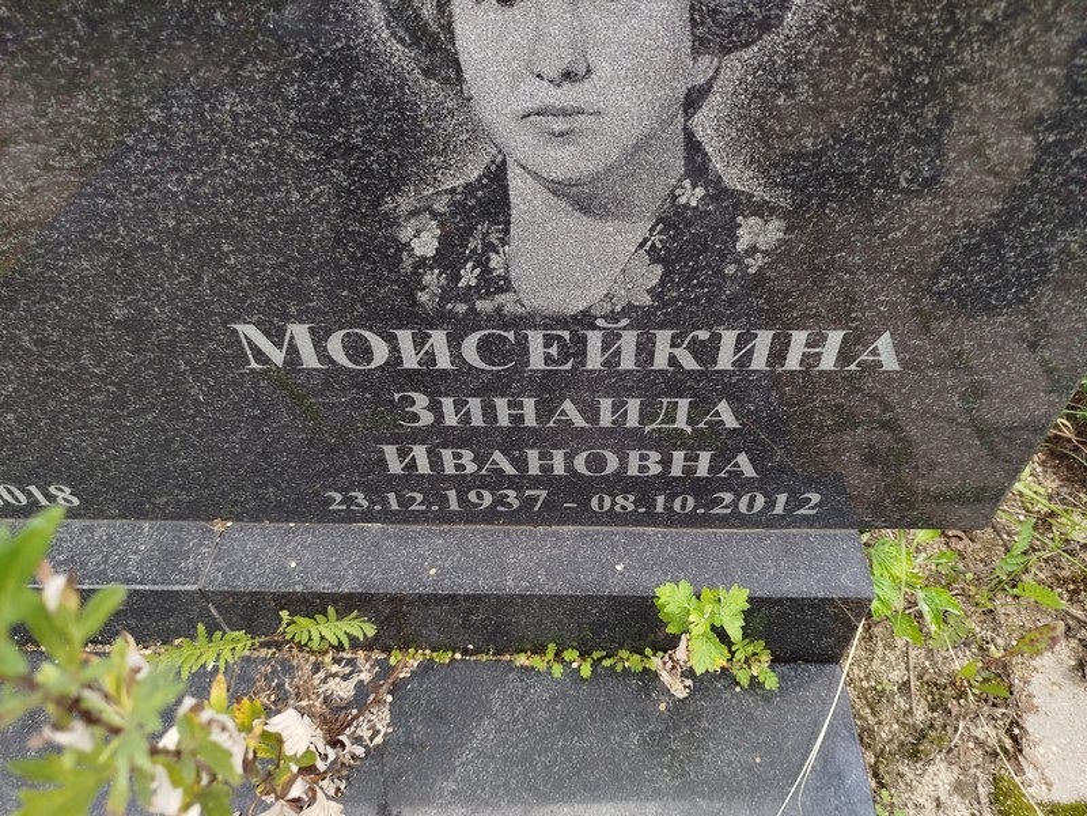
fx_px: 754
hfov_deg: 71.6
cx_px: 544
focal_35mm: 24
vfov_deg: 56.8
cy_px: 408
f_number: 1.7
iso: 50
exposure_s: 1/123
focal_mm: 5.31
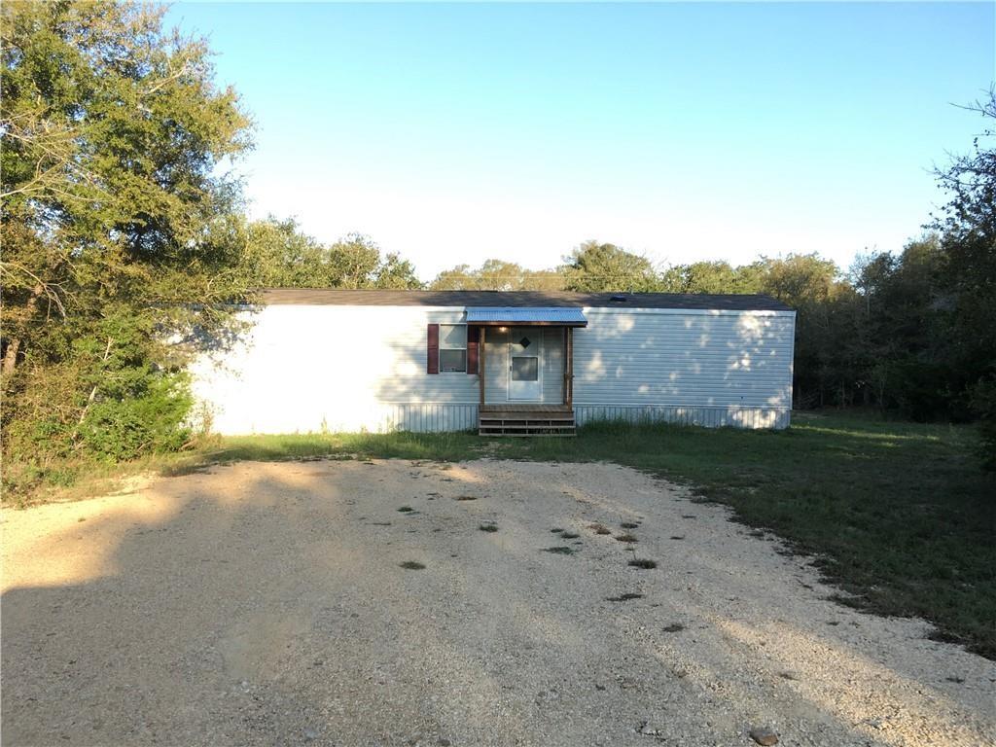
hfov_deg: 61.7
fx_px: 834
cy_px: 374
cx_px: 498
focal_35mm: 29
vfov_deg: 48.2
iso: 25
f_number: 2.2
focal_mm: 4.15
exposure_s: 1/339
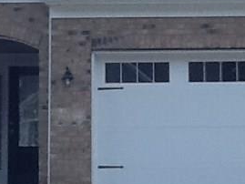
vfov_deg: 9.5
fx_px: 1112
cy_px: 73
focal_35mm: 157
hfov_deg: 12.6
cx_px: 105
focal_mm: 2.03
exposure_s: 1/495
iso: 40
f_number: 2.4
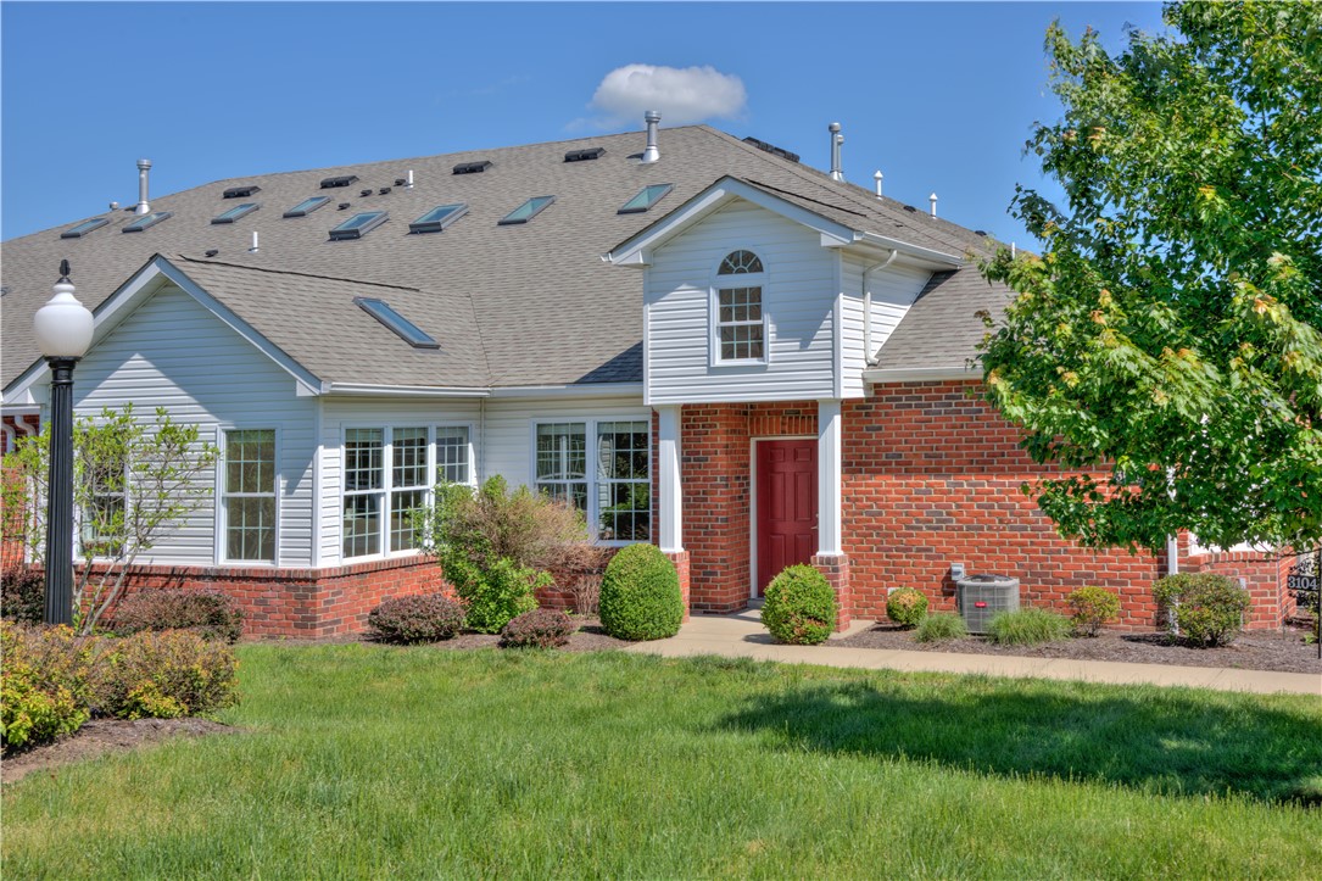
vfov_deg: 30.5
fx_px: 1615
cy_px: 440
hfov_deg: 44.5
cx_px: 661
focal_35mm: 44
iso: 100
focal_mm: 44
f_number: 10
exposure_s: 1/250
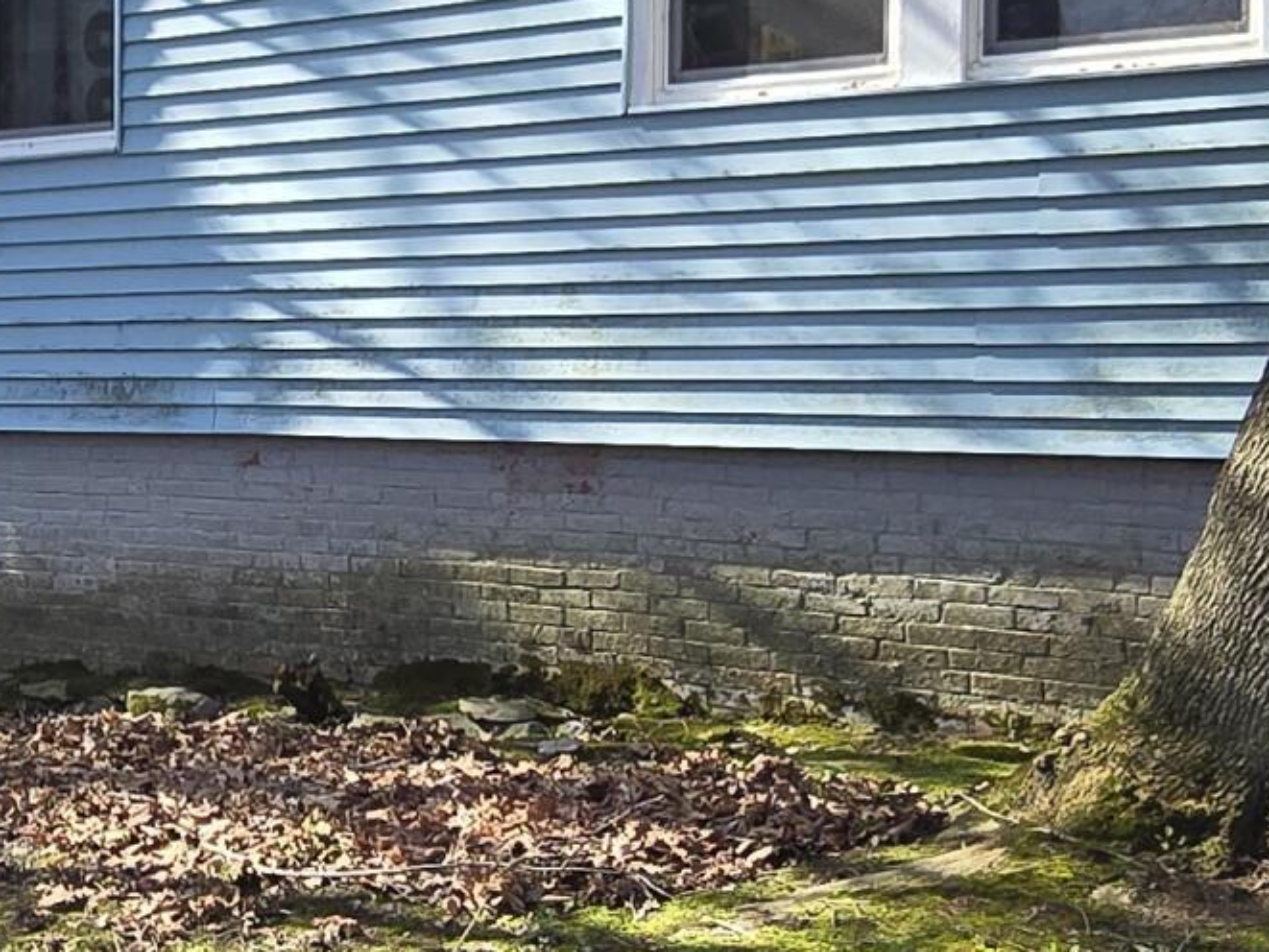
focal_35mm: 59
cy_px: 459
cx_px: -33
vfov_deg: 24.8
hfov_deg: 30.2
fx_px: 2163
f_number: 2.2
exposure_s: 1/611
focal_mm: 2.2
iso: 50
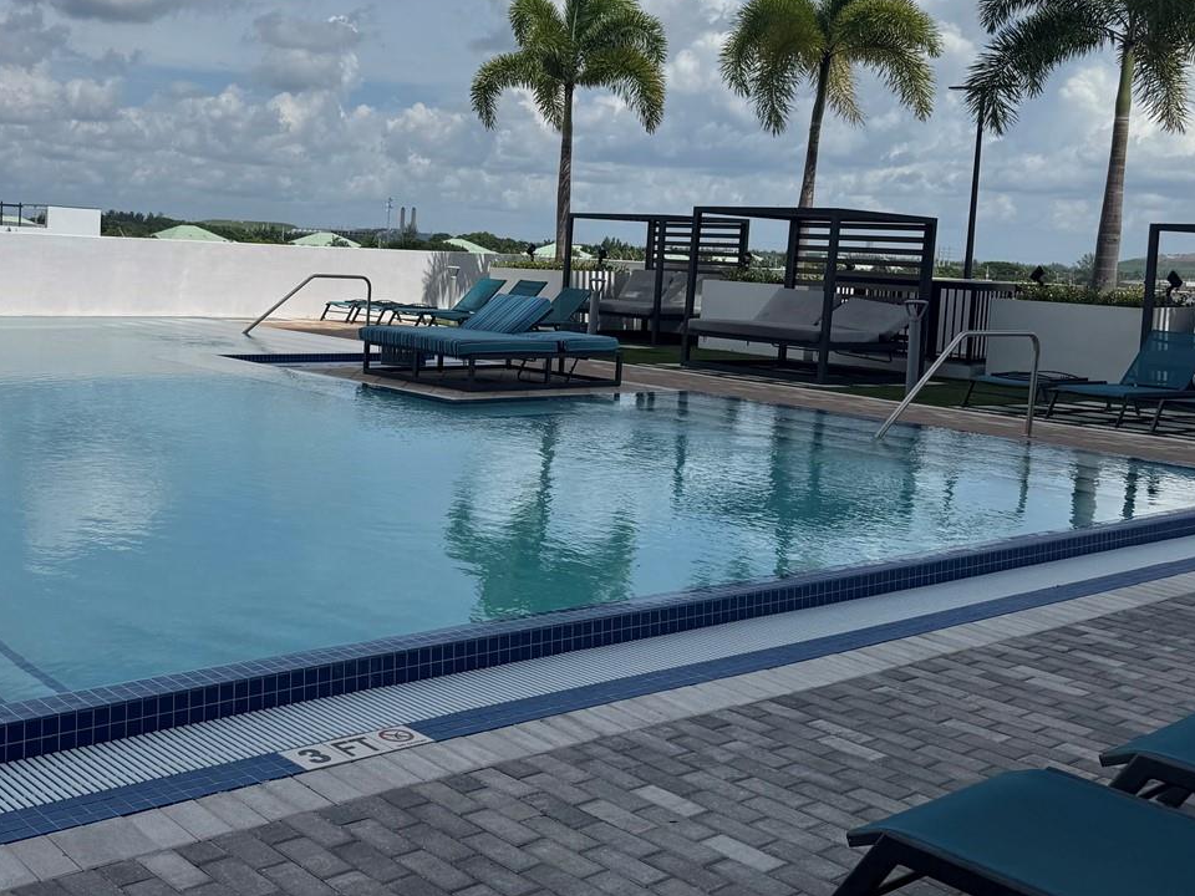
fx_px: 1381
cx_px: 331
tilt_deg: -4.8
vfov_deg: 35.8
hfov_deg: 45.5
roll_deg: -2.0
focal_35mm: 40
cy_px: 351
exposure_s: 1/9009
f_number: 1.78
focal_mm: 6.76
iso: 80
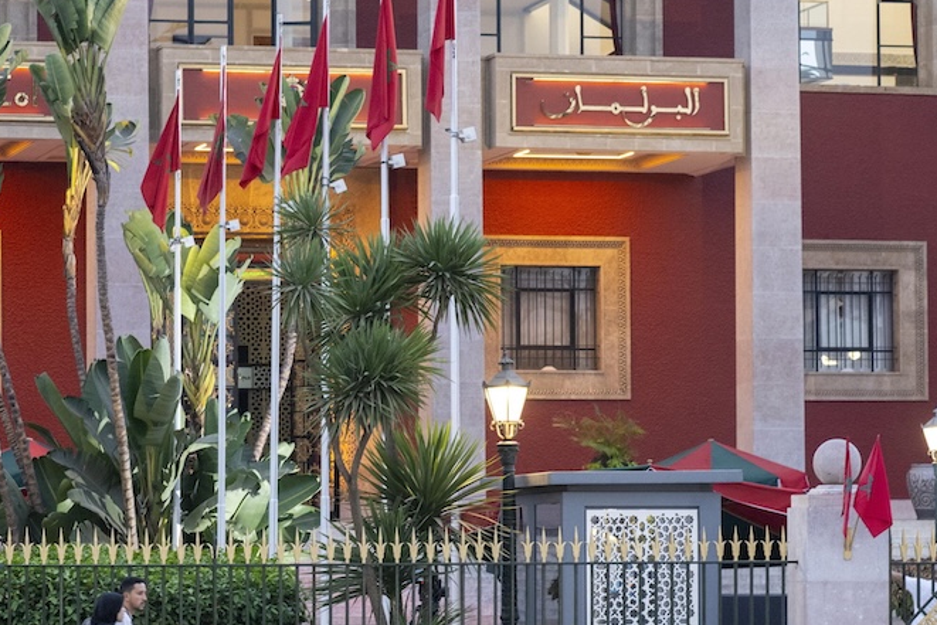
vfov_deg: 10.8
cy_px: 320
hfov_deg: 16.1
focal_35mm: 127
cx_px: 549
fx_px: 3306
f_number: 5.6
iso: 1250
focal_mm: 70
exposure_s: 1/50
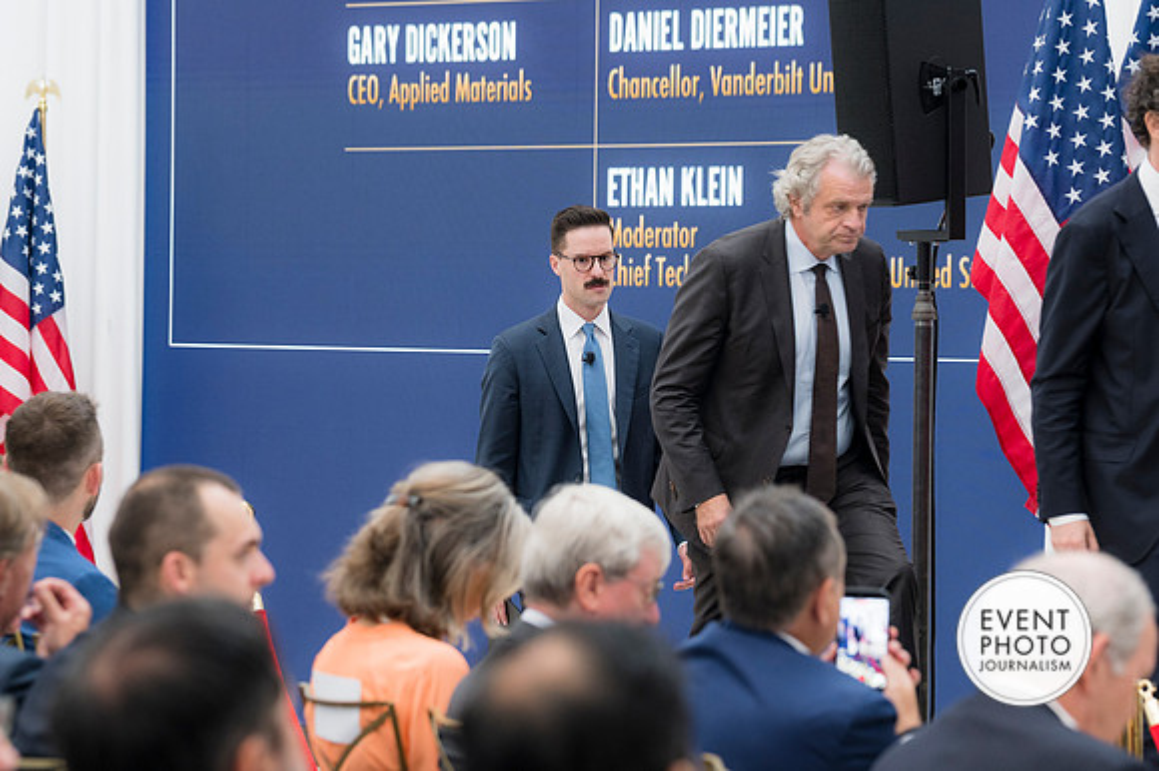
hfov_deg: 13.6
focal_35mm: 151
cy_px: 386
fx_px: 4858
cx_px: 580
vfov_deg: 9.1
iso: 560
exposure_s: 1/160
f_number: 4
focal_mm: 101
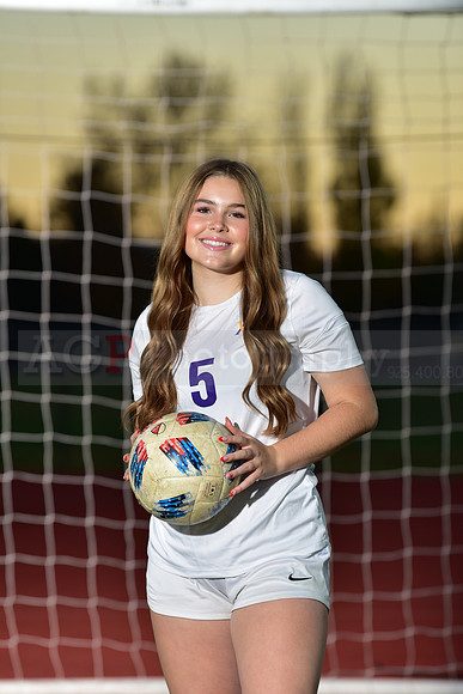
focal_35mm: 200
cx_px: 232
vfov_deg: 10.3
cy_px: 347
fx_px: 3856
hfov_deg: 6.9
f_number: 4.5
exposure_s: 1/250
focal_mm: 200
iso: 250
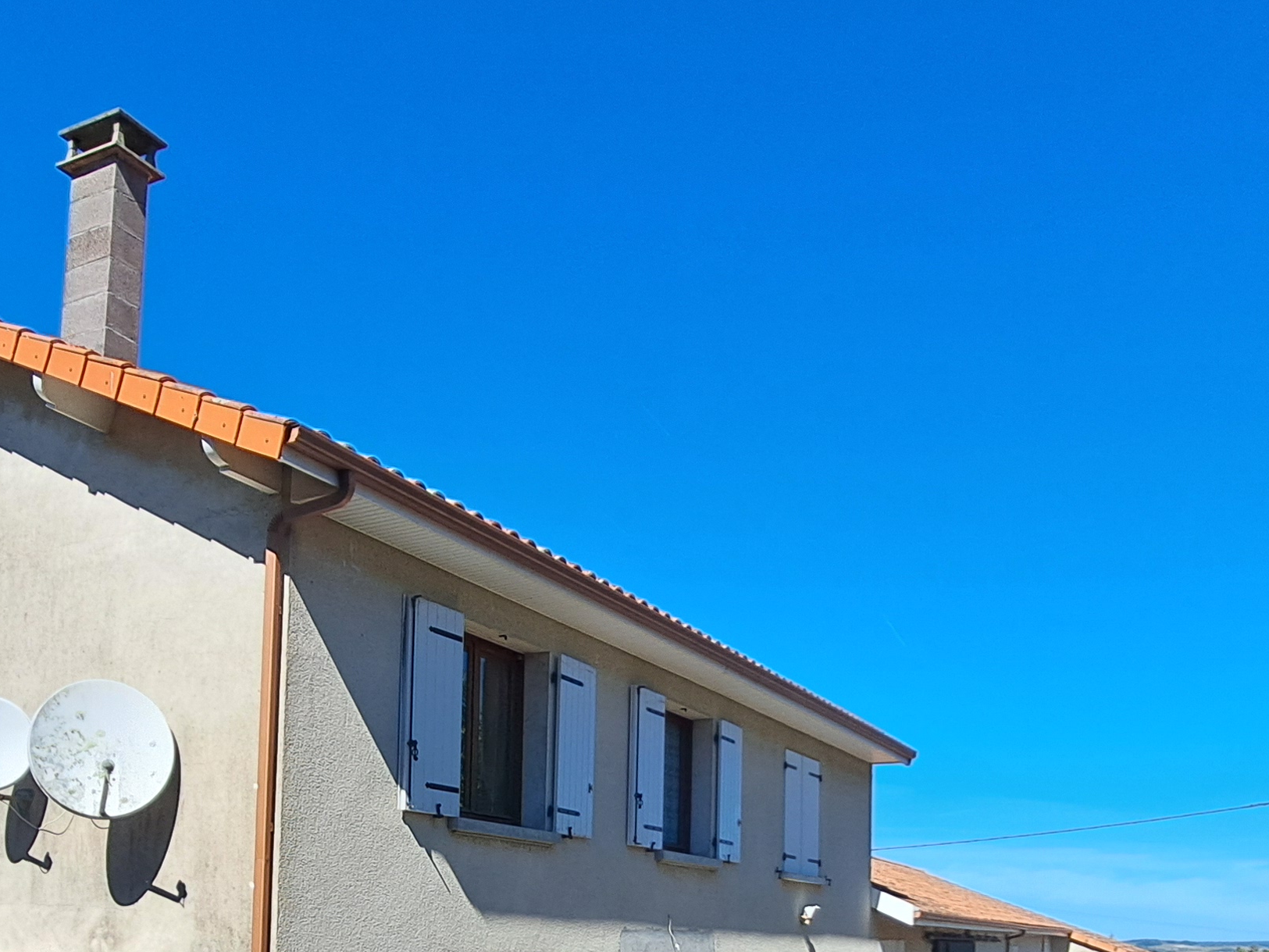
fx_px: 1173
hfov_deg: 56.8
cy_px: 880
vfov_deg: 40.4
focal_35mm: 32
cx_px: 640
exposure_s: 1/1383
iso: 50
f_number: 2.2
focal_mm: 1.74
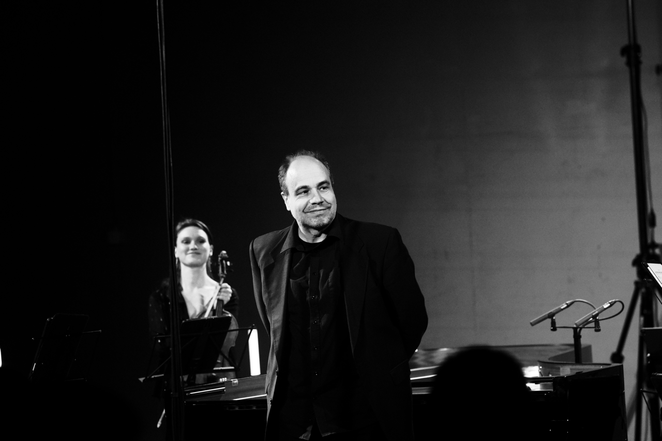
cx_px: 331
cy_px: 220
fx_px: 2482
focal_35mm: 135
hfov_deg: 15.2
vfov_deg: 10.2
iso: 3200
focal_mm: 90
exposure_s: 1/100
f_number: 2.5
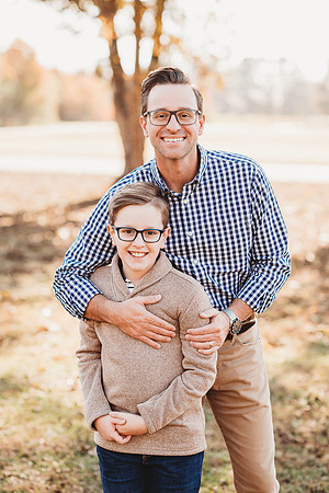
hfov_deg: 16.1
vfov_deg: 23.9
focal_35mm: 85
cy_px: 246
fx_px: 1165
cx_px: 164
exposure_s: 1/640
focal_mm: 85
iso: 200
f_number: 2.5
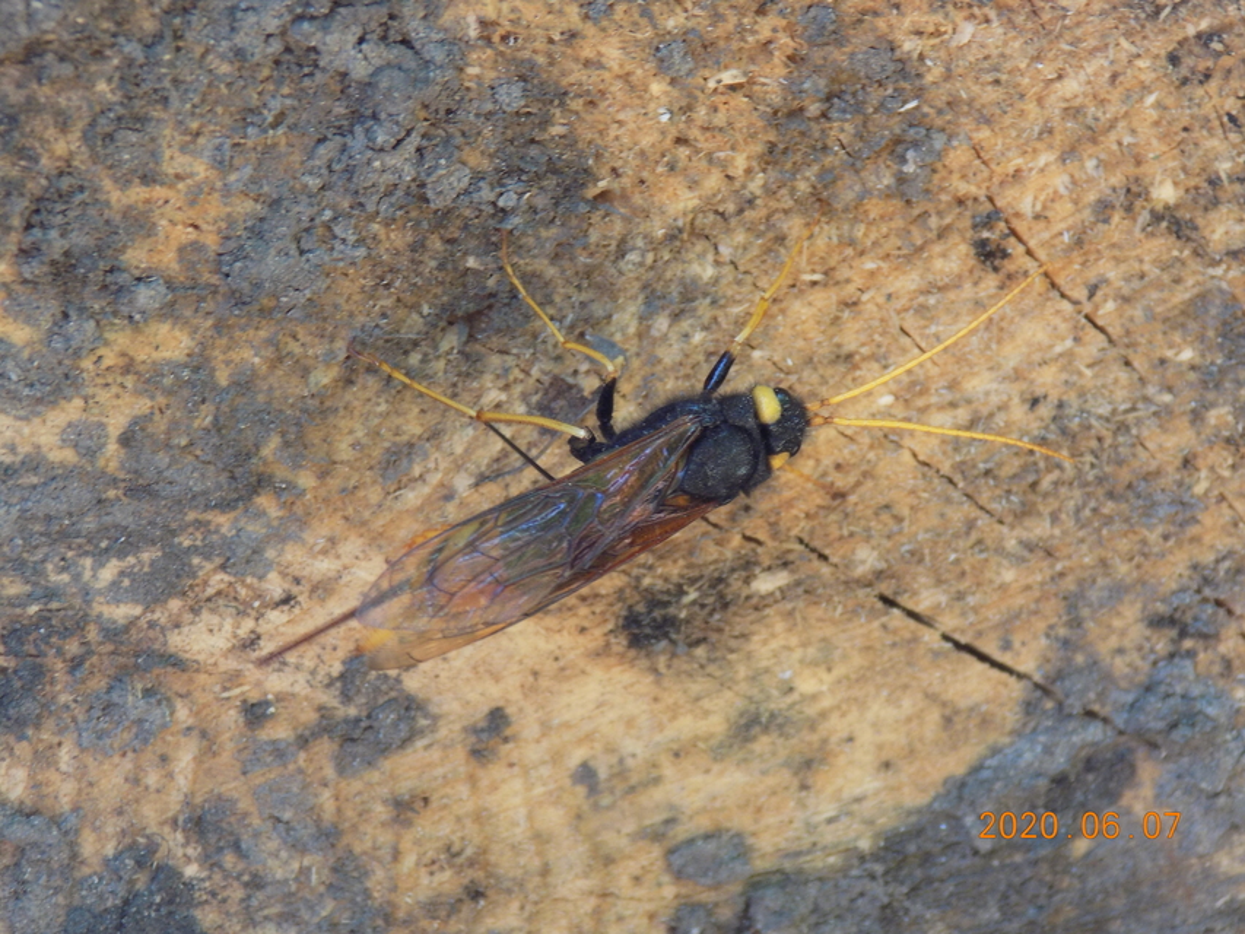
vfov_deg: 5.7
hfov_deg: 7.6
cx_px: 622
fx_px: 9317
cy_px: 467
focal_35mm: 259
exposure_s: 1/30
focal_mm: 46
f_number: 5.7
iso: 125
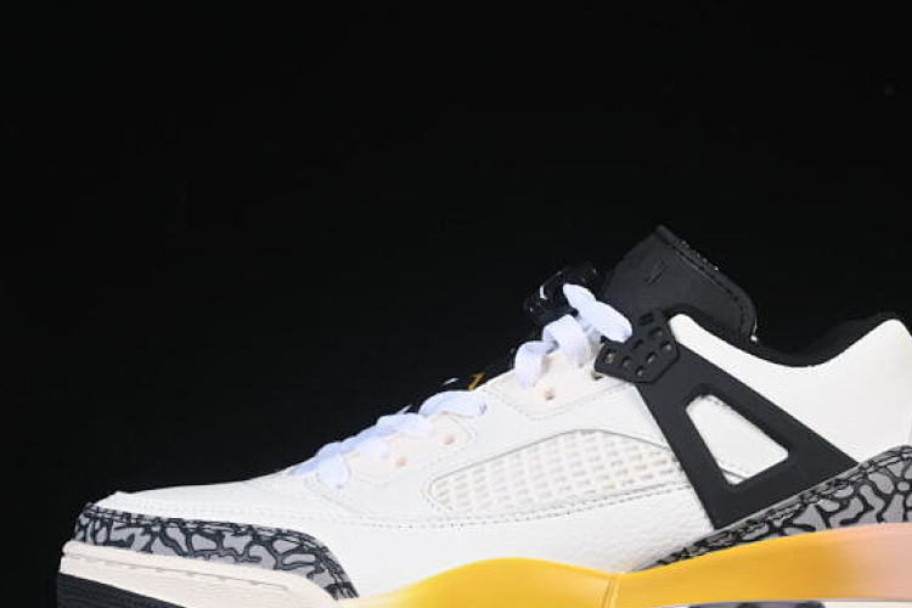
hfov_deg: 18.9
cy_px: 394
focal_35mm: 108
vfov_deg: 12.7
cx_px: 530
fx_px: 2736
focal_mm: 50
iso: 160
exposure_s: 1/80
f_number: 8
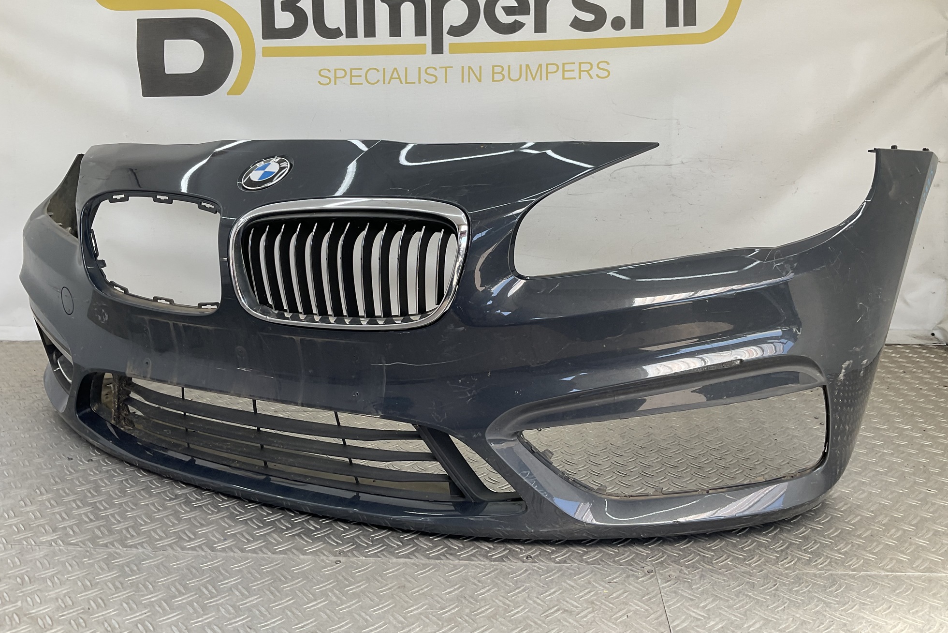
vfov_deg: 42.2
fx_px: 816
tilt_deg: -10.6
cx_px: 476
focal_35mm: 31
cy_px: 272
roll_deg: -0.8
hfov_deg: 60.3
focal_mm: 3
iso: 16
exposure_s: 1/154
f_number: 1.8
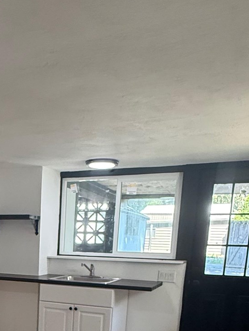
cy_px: 320
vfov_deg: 38.7
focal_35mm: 44
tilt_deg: -10.9
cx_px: 12
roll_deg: -2.1
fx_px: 422
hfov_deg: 30.9
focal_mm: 2.22
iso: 400
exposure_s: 1/120
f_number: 2.2
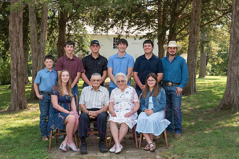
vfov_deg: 28.1
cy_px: 80
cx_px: 120
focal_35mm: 48
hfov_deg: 41.1
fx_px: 319
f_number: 10
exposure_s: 1/320
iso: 500
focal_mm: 48
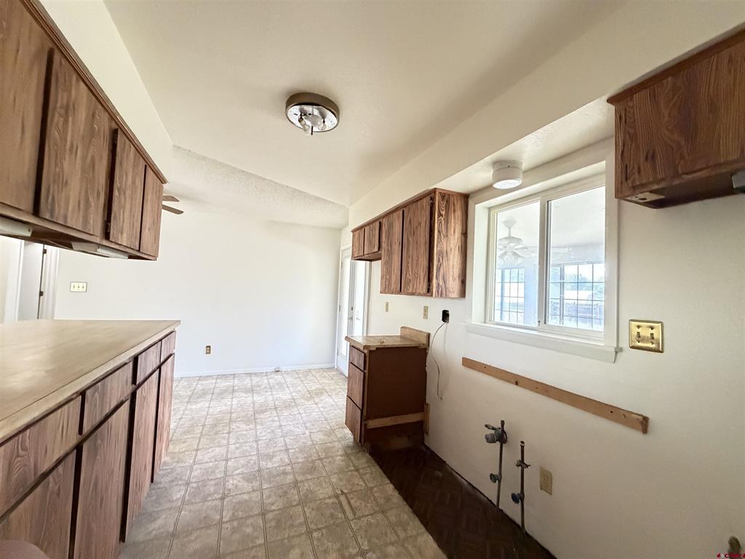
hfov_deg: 102.1
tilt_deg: +2.0
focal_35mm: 14
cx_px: 372
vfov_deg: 85.7
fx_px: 301
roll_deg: -2.3
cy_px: 280
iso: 1000
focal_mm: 2.22
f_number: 2.2
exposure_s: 1/60
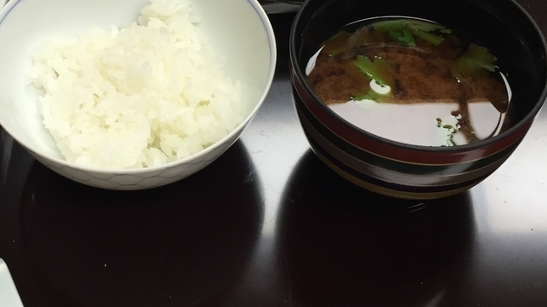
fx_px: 870
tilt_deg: -46.6
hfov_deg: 34.7
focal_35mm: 60
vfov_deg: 19.8
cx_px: 194
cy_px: 54
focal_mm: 4.15
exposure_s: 1/30
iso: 64
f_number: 2.2
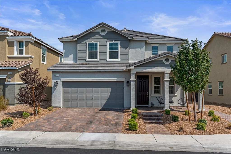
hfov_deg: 63.7
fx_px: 186
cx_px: 116
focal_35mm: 29
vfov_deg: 44.9
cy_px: 77
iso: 1000
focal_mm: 29
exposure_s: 1/3400
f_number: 6.3
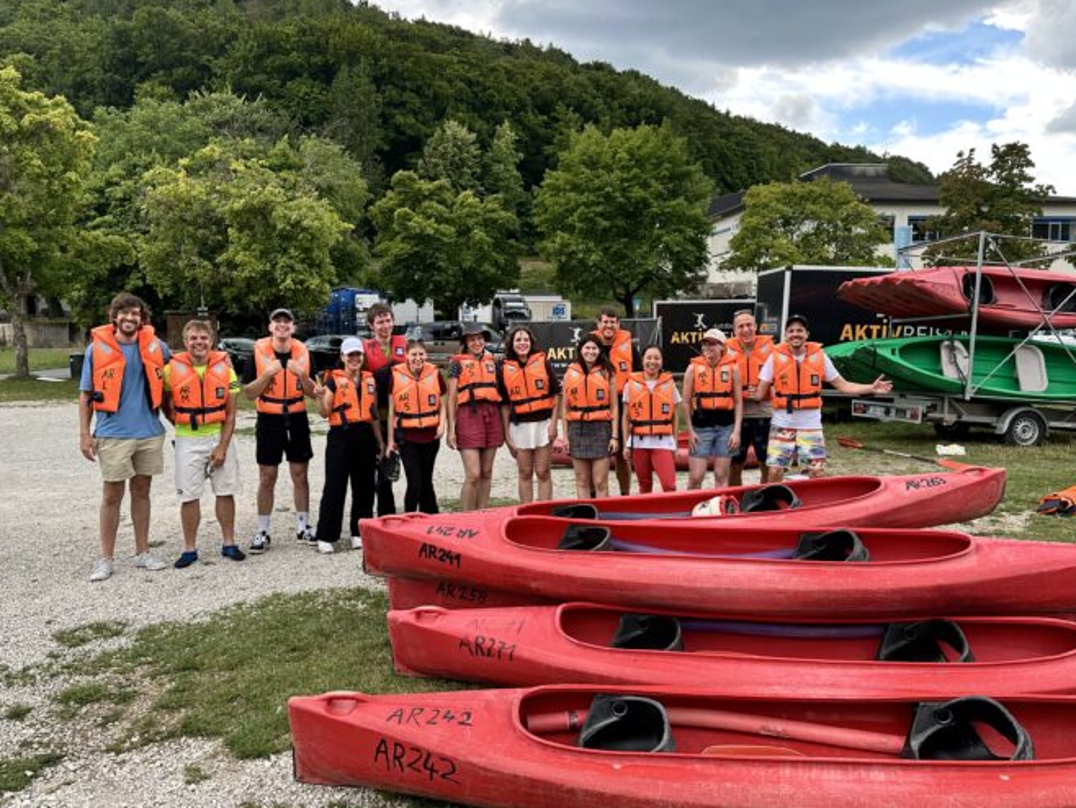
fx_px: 871
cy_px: 417
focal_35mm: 28
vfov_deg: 49.8
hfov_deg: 63.4
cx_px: 567
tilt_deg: -5.8
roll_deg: +0.5
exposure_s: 1/779
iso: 80
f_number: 1.78
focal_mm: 6.86
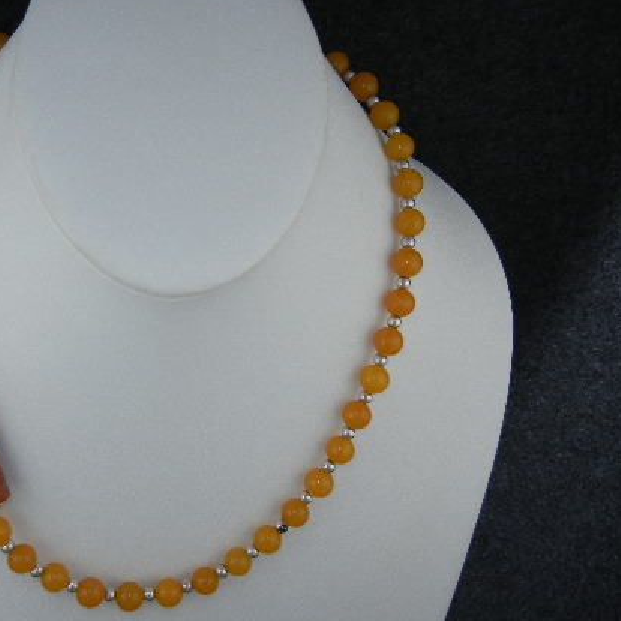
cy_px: 297
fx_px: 832
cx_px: 183
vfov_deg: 40.9
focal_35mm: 41
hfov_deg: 40.2
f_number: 3.5
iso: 160
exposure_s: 1/58
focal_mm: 5.4
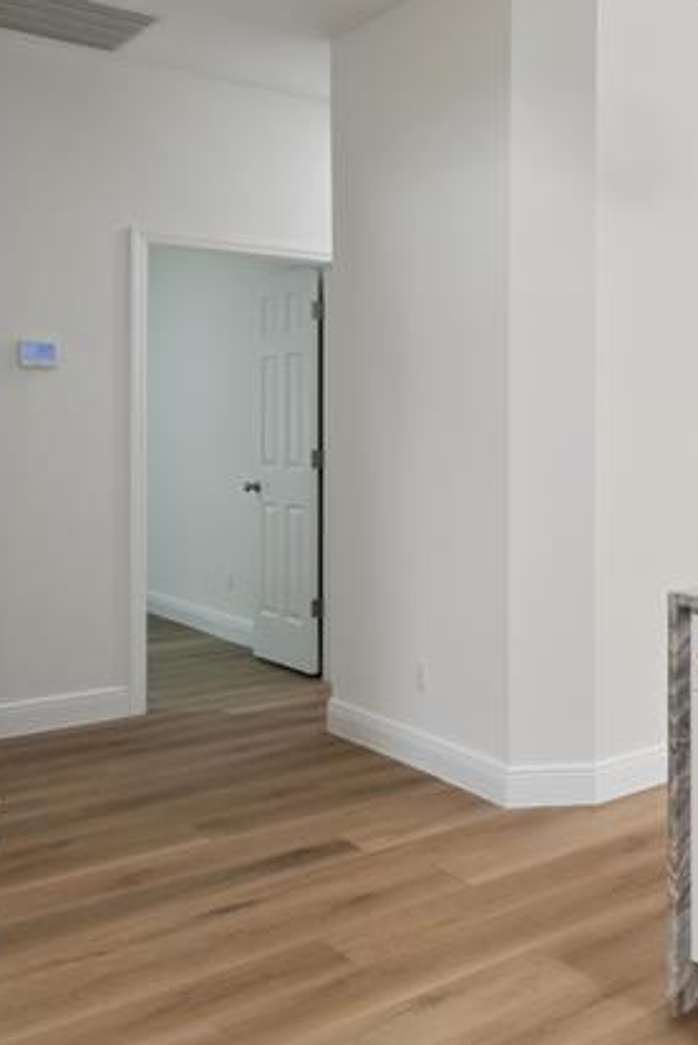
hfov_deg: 28.6
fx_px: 1075
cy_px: 446
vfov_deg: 51.7
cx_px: 935
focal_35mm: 37
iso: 320
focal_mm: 10
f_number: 14
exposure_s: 1/4
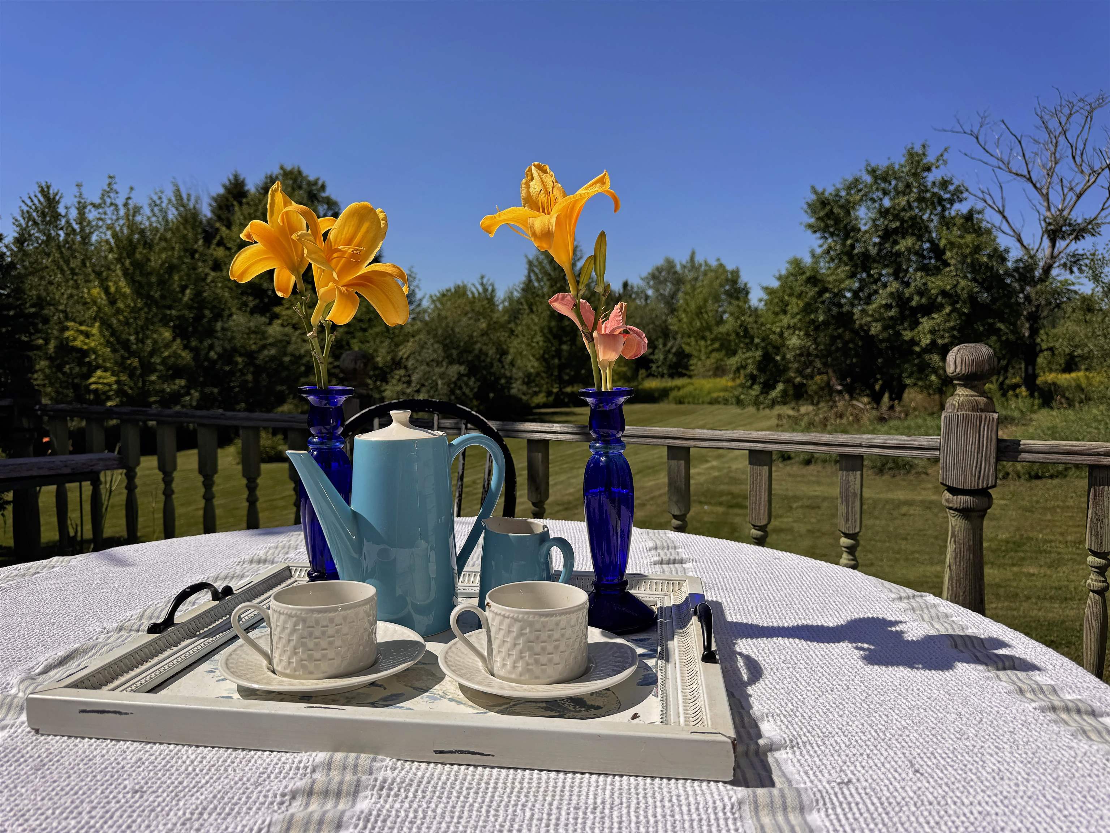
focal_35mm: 24
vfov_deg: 56.8
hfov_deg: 71.6
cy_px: 416
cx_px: 555
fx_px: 770
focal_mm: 6.76
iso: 80
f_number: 1.78
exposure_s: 1/9009
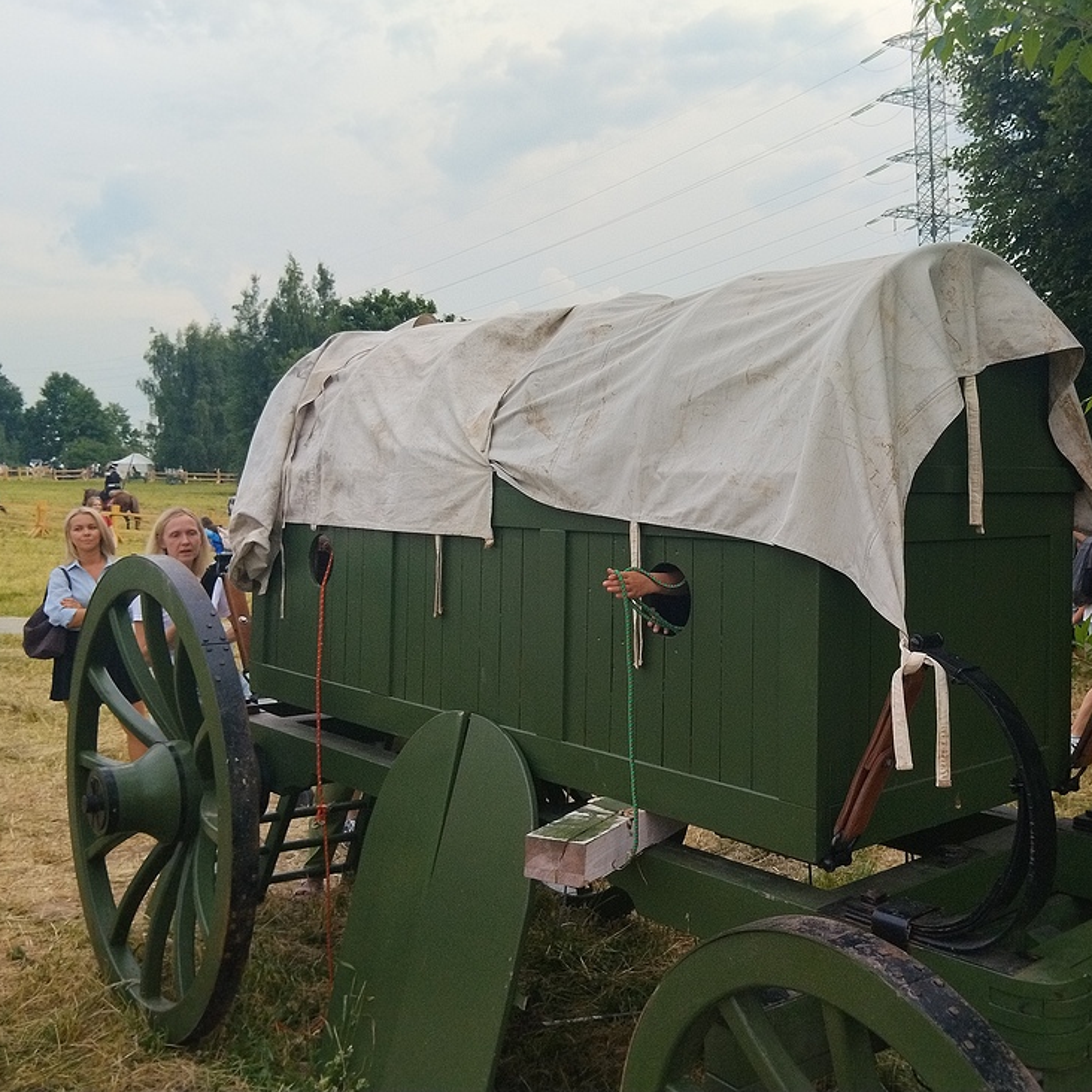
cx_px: 718
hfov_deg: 46.6
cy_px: 534
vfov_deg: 47.2
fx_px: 1249
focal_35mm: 35
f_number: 1.8
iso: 50
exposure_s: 1/356
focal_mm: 3.96
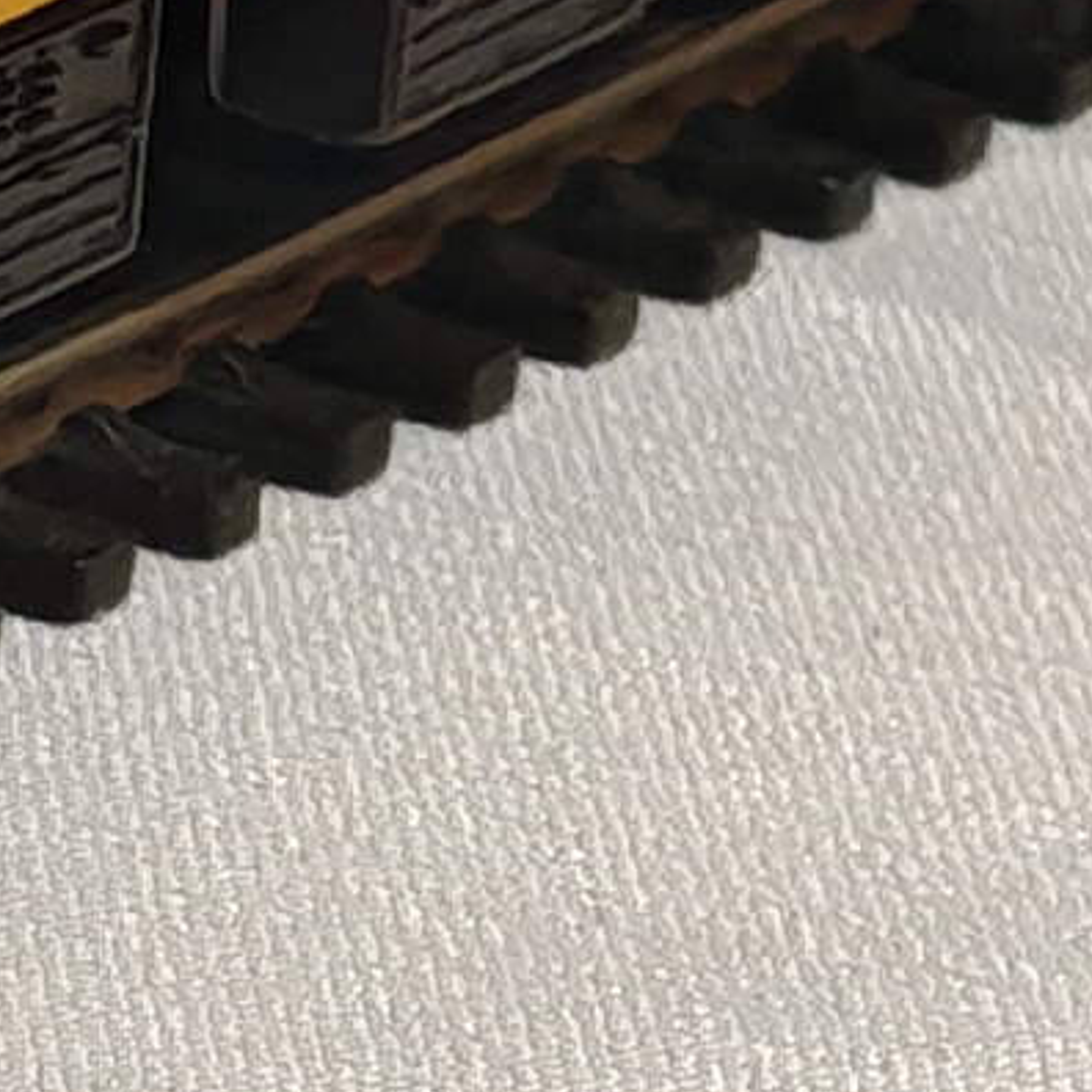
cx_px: -1765
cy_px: 405
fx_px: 17631
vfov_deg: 3.5
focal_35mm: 494
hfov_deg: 3.5
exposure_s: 1/100
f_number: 1.9
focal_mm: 6.67
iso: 160
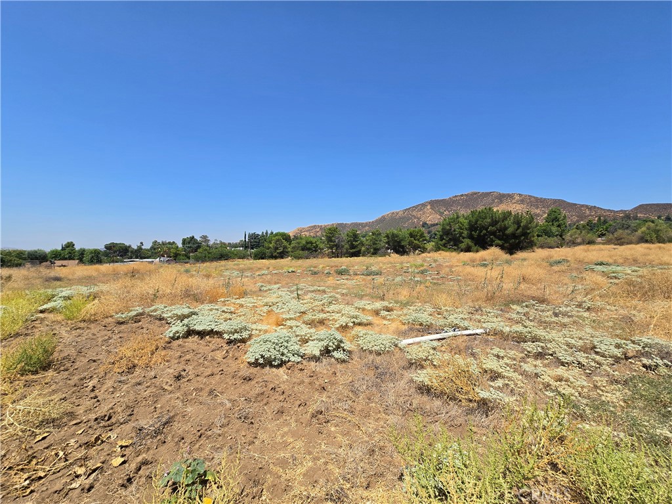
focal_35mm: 13
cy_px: 252
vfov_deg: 89.9
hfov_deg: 106.2
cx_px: 336
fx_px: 252
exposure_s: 1/2593
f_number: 2.2
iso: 50
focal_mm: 2.2
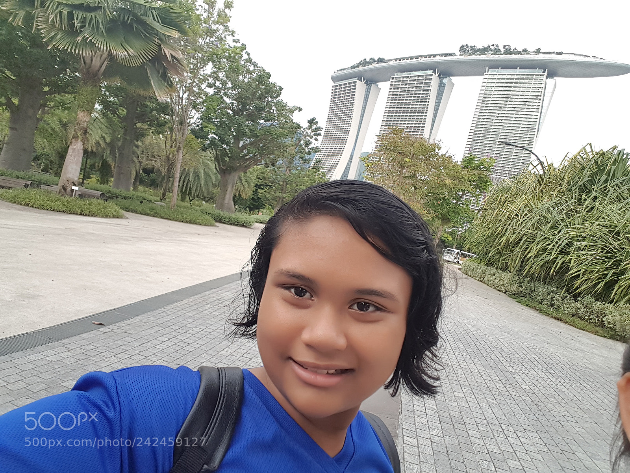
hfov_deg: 79.0
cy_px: 236
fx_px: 382
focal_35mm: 21
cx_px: 315
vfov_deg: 63.4
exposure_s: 1/582
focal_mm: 2.1
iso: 50
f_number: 1.7
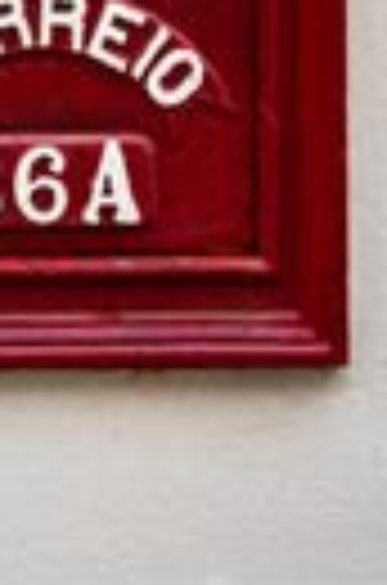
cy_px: -238
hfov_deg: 9.8
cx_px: 38
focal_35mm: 138
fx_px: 2237
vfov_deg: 14.1
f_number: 18
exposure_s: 1/30
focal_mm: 35
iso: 320
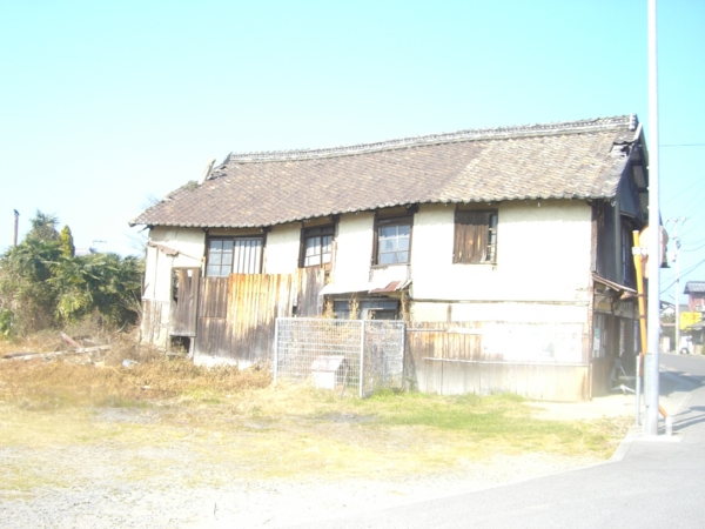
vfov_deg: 37.7
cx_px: 352
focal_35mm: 38
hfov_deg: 49.0
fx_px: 774
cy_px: 264
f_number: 4.3
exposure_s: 1/1000
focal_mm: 6.2
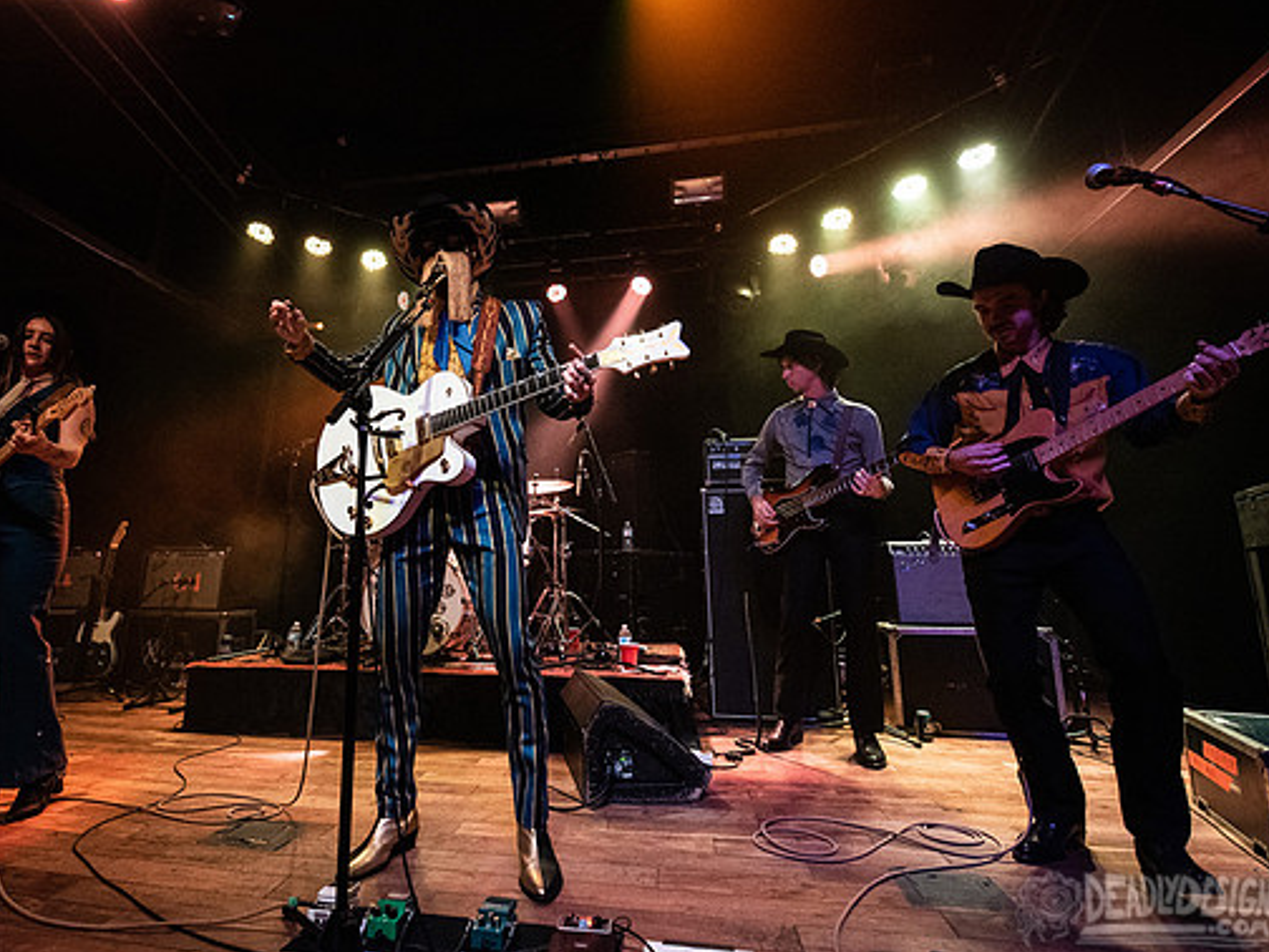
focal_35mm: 19
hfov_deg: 84.0
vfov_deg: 68.6
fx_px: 697
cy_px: 439
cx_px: 531
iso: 3200
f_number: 3.2
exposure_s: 1/250
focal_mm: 16
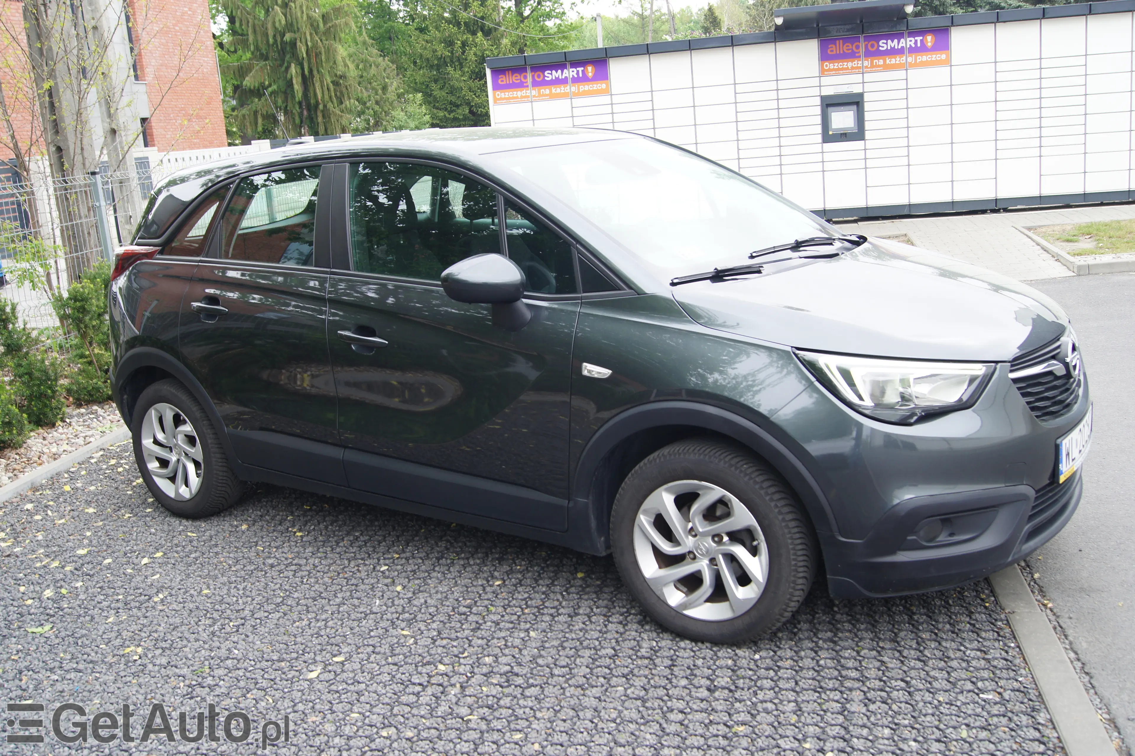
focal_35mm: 33
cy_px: 378
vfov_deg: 39.9
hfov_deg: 57.2
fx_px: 1040
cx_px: 568
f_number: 5.6
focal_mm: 22
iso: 100
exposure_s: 1/40
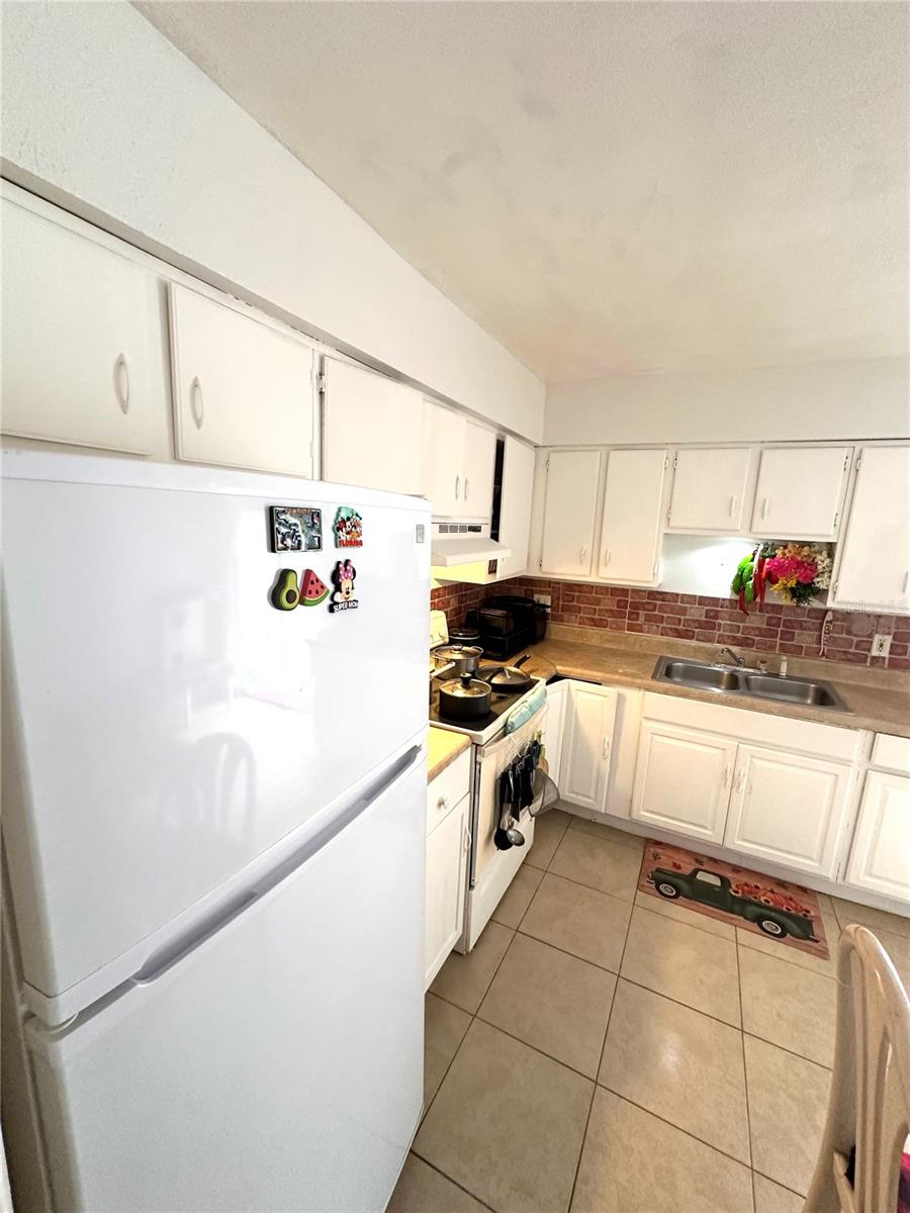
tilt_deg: -10.3
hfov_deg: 85.7
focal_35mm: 14
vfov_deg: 102.1
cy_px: 606
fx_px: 491
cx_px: 455
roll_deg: -3.4
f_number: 2.2
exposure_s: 1/60
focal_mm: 2.22
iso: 200
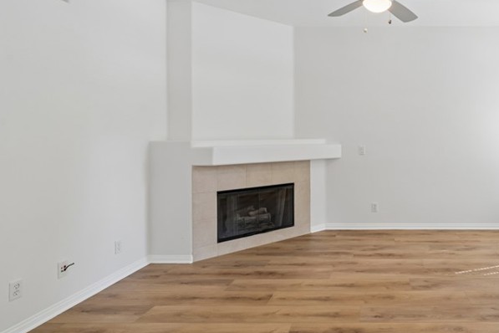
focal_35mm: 24
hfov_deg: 68.4
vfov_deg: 52.7
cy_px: 132
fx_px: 333
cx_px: 381
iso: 400
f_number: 8
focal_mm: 14
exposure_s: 1/13
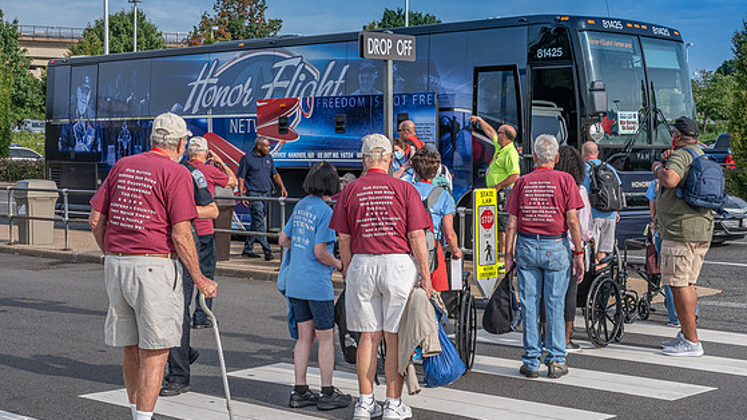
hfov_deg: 33.3
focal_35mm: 63
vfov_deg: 19.0
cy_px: 147
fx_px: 1247
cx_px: 438
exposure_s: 1/800
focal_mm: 50
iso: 800
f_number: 14
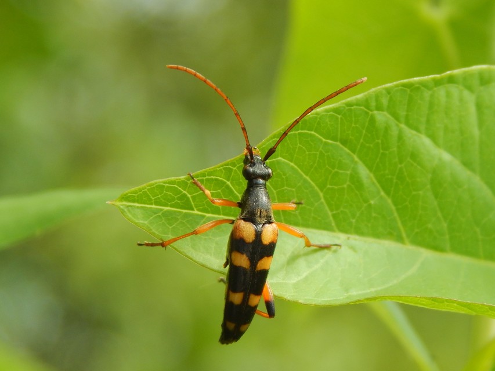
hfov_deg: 14.0
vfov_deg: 10.5
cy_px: 186
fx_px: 2017
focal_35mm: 141
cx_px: 248
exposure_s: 1/125
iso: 125
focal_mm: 25.3
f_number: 4.9
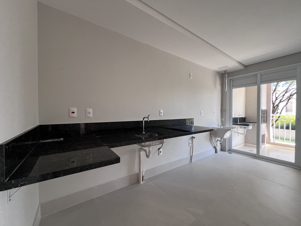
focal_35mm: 13
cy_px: 113
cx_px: 150
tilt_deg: -0.4
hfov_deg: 106.2
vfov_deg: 89.9
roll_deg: -0.3
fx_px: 113
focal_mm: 1.57
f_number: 1.8
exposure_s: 1/99
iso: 80
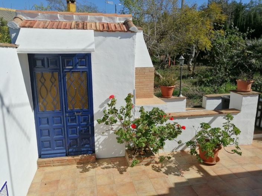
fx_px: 204
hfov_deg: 65.3
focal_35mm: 27
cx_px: 131
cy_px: 98
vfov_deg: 51.3
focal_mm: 3.88
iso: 50
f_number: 1.8
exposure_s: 1/2304
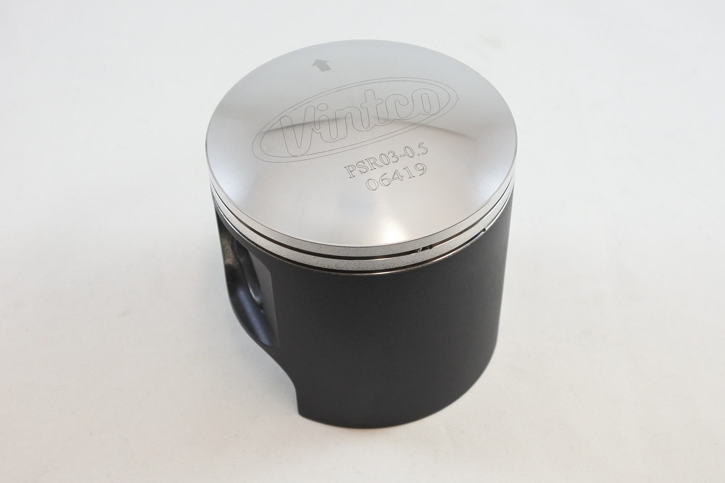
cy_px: 242
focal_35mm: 42
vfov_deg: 31.9
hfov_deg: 46.4
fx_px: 846
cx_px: 362
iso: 450
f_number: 4.2
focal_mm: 15.7
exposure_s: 1/125
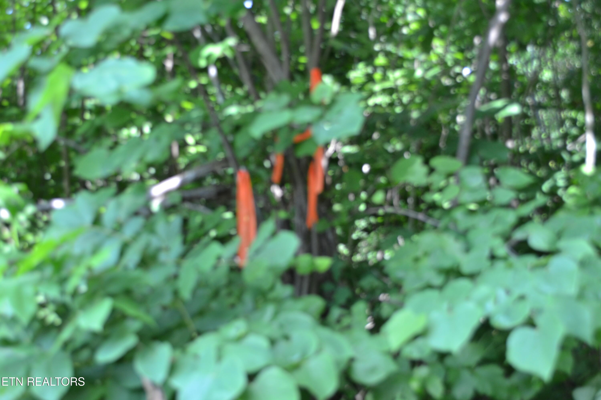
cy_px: 200
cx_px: 300
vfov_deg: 28.1
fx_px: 801
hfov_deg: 41.1
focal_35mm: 48
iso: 400
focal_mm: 32
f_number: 5
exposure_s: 1/100
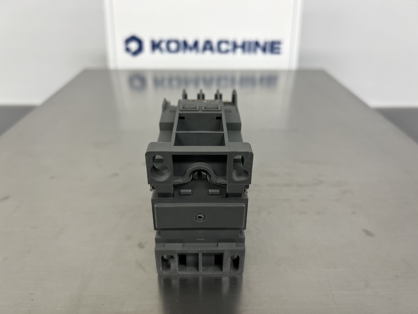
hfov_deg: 67.3
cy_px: 157
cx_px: 209
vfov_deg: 53.1
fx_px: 314
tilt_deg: -29.1
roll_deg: +0.3
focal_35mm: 26
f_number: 1.5
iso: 80
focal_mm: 5.7
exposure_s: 1/120
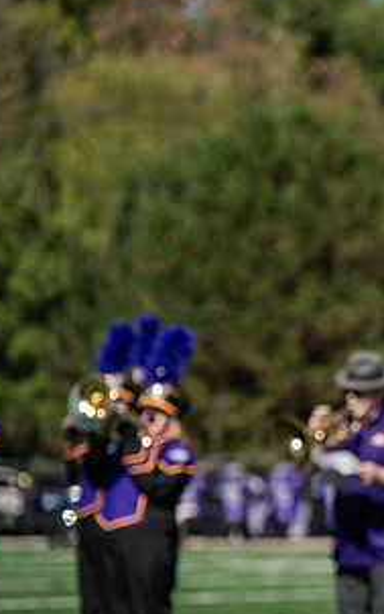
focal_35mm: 284
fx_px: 4751
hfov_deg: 4.6
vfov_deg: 7.4
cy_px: 369
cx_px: 559
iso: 50
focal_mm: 145
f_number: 4
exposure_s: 1/400
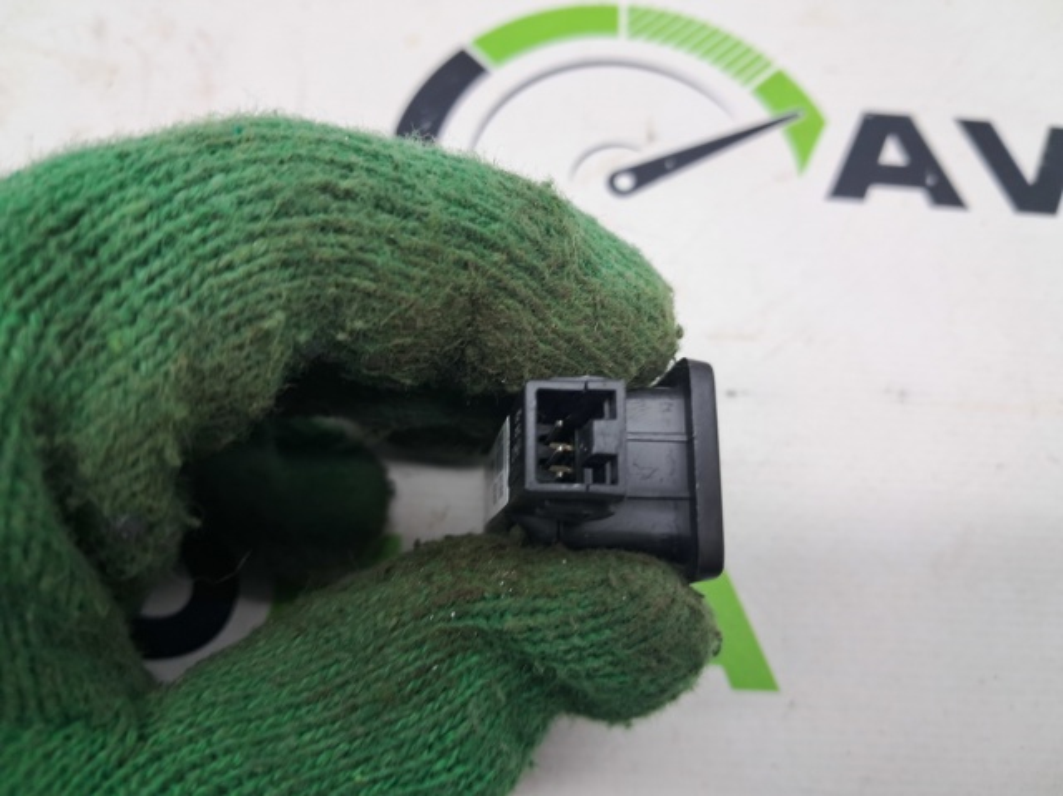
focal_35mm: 27
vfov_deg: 51.3
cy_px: 398
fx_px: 829
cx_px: 532
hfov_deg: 65.4
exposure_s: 1/50
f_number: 1.8
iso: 50
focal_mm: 4
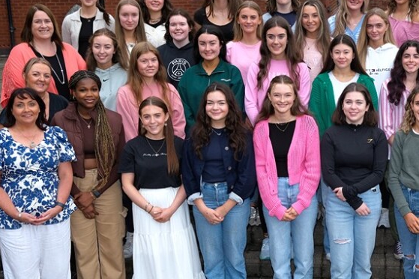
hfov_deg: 33.9
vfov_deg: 23.3
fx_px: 675
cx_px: 309
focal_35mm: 58
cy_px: 156
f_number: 4
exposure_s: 1/150
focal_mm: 24.3
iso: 400
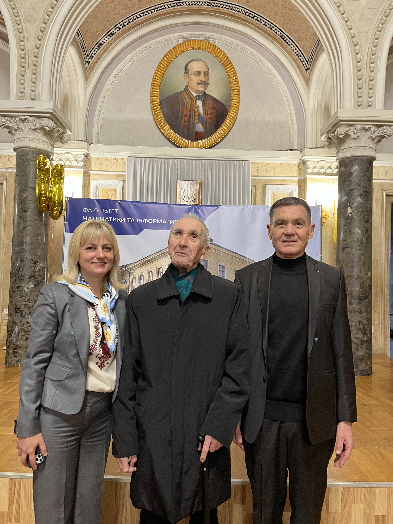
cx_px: 196
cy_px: 262
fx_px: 394
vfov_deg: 67.3
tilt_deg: +2.8
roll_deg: -2.0
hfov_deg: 53.1
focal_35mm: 26
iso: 320
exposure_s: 1/50
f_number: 1.6
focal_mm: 5.1
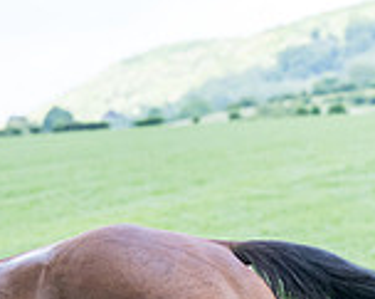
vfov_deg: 5.0
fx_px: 3423
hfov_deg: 6.2
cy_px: 319
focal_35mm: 309
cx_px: -142
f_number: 4
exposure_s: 1/1600
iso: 800
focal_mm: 70
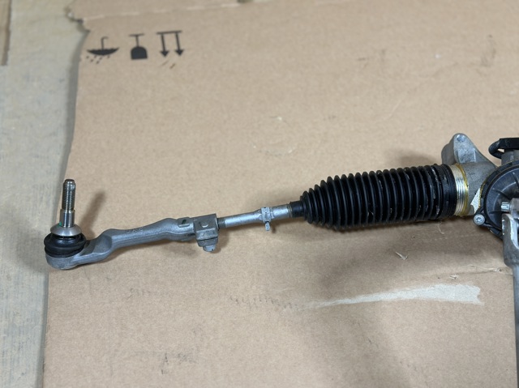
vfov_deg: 30.2
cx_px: 260
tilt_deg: -50.1
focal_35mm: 48
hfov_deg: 39.7
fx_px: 719
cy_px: 194
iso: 160
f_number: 1.78
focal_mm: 6.86
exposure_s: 1/50
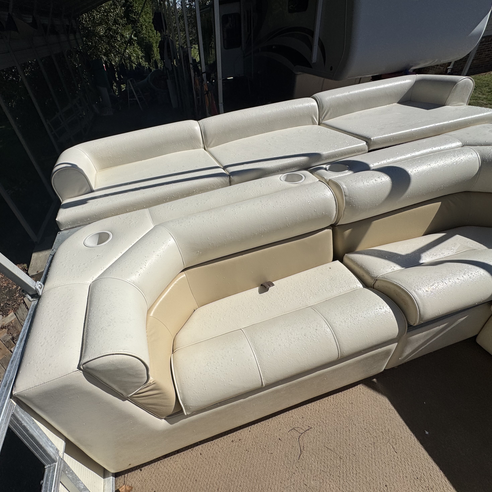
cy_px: 240
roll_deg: +5.9
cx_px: 209
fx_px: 273
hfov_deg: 83.4
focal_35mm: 17
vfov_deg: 84.0
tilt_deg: -41.0
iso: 40
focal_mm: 2.22
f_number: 2.2
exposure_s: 1/5650
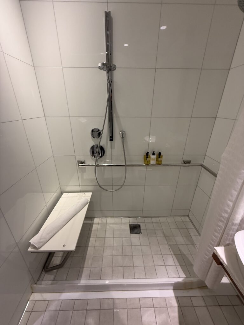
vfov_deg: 102.1
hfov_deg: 85.7
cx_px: 122
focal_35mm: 14
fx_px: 132
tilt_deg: -22.4
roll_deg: +0.0
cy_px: 162
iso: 200
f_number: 2.2
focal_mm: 2.22
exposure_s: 1/60
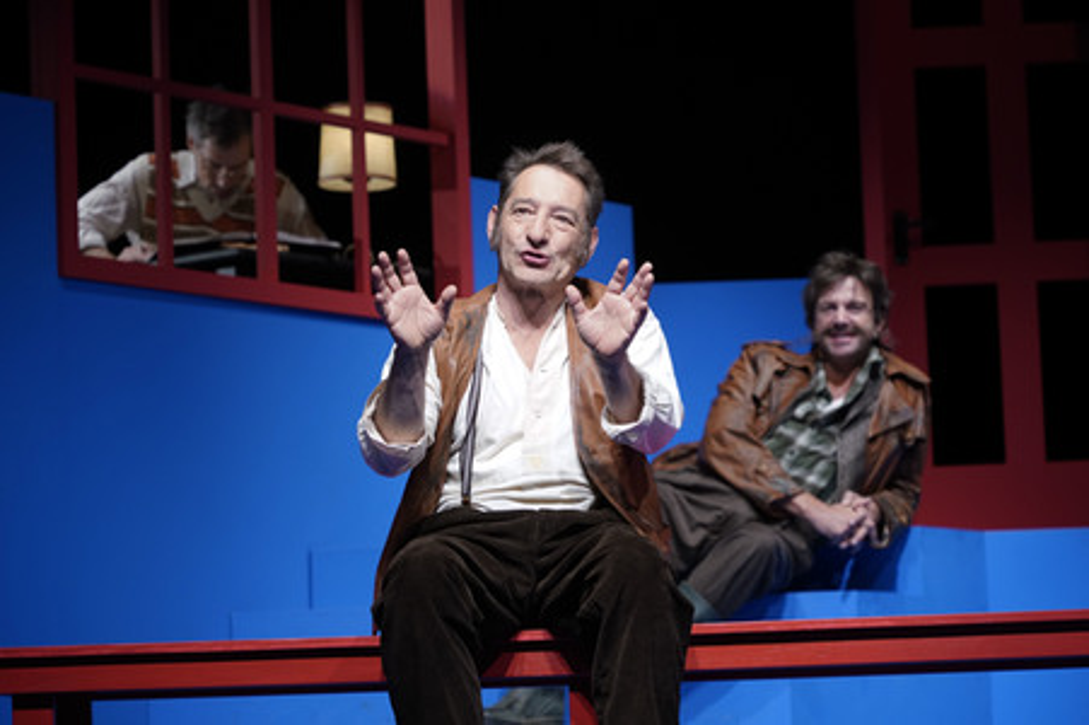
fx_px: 4202
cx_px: 544
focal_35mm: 139
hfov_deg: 14.8
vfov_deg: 9.9
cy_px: 362
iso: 2000
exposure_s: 1/400
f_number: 5.6
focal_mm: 139
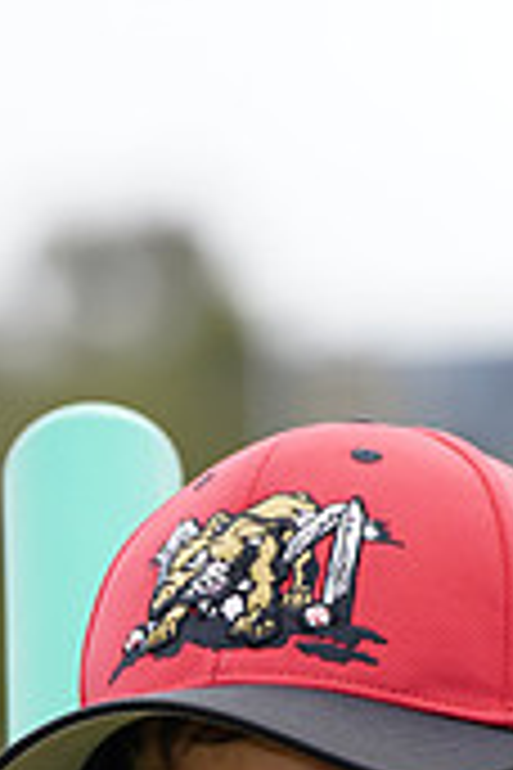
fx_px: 14470
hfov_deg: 2.0
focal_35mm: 677
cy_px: 1270
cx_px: 322
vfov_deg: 3.0
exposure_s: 1/250
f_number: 5.6
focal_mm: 200
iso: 100
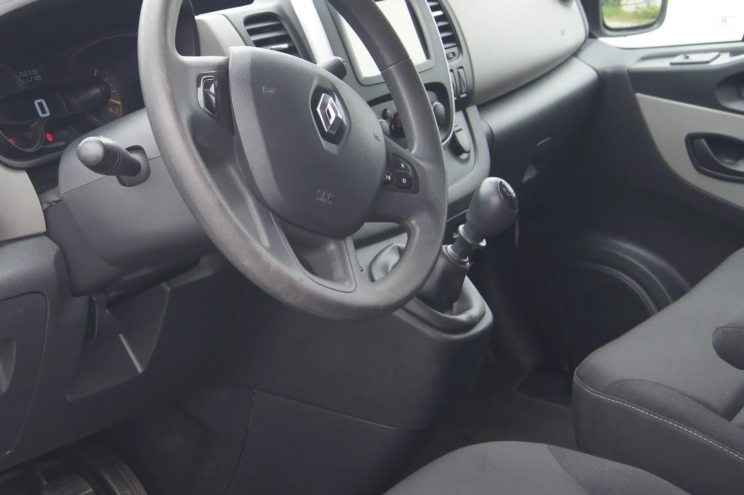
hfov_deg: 31.4
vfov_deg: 21.5
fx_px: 1301
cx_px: 194
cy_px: 187
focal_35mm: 63
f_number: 4.5
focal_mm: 24
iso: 100
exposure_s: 1/40
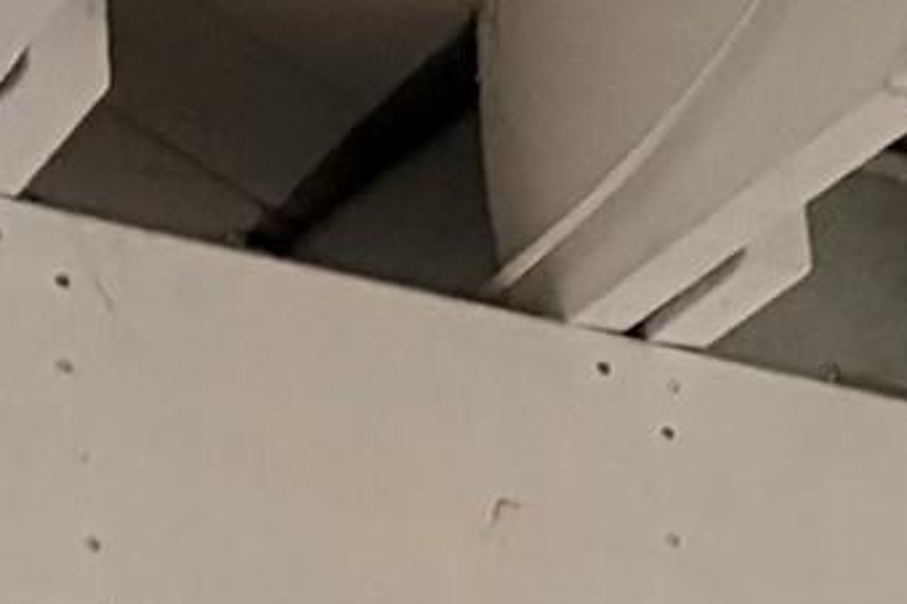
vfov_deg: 7.6
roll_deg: +0.7
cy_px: 2022
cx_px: 2500
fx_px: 3777
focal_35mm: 150
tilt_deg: -5.1
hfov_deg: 10.6
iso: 1000
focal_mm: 6.76
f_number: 1.78
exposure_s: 1/40
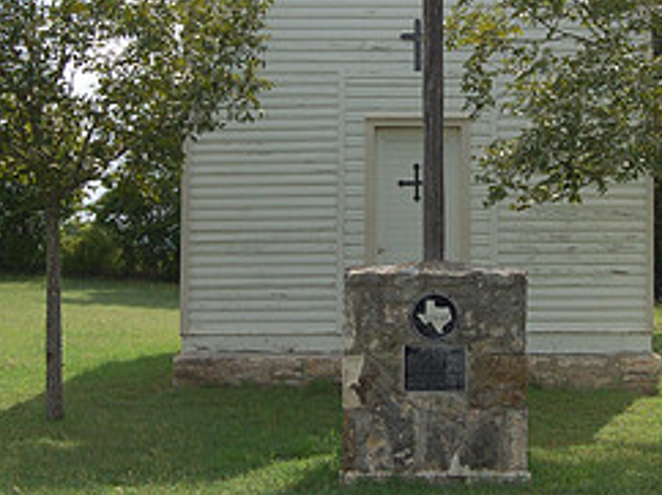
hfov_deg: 21.8
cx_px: 402
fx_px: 1719
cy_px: 120
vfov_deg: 16.3
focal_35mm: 90
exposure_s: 1/500
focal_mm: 26
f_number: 7.1
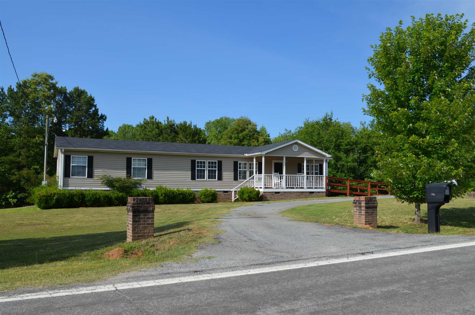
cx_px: 238
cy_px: 158
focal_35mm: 33
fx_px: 434
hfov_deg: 57.3
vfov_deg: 39.8
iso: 100
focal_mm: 22
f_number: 9
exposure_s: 1/320
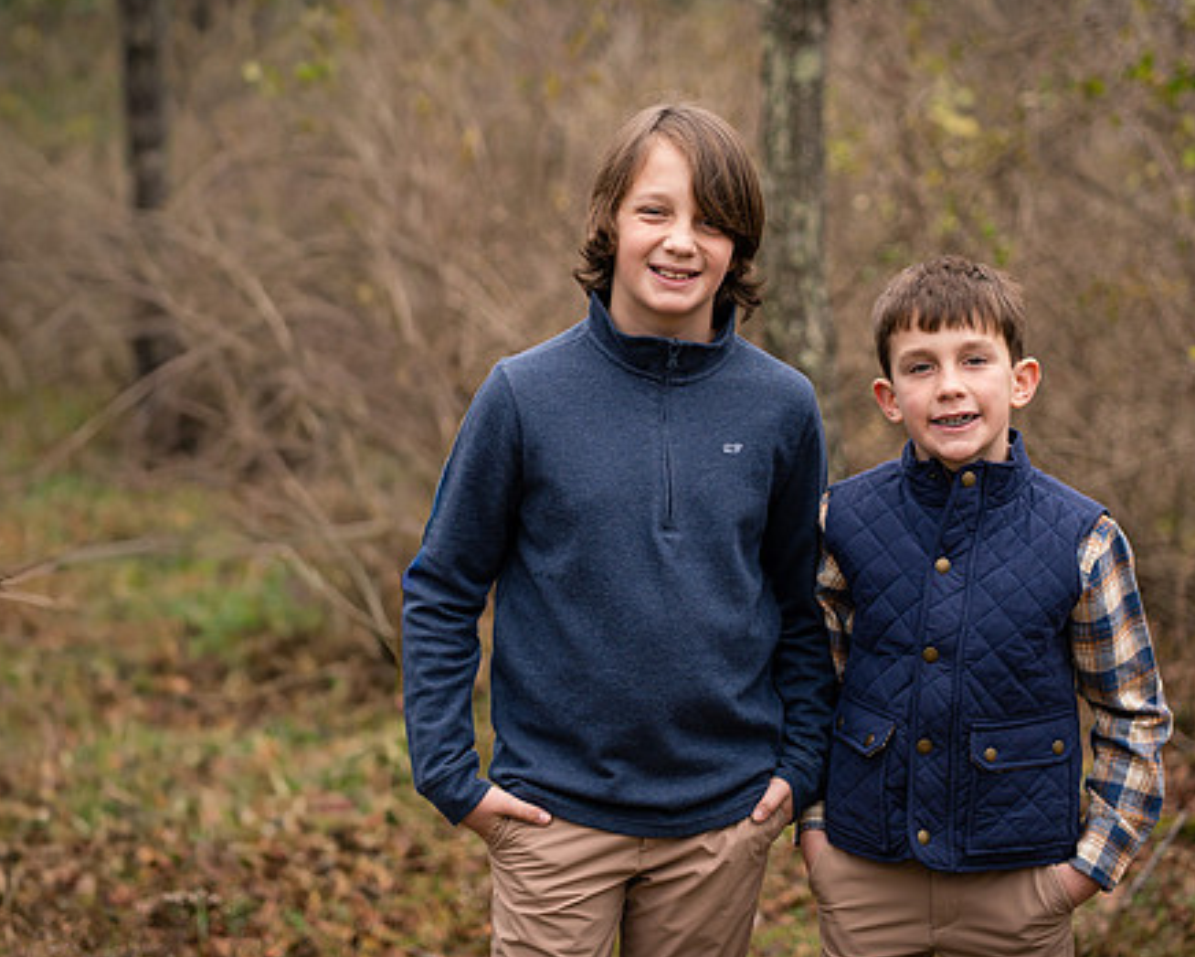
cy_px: 428
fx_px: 4174
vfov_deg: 13.1
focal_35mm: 118
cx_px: 553
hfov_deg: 16.3
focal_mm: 85
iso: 320
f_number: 2.2
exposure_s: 1/800
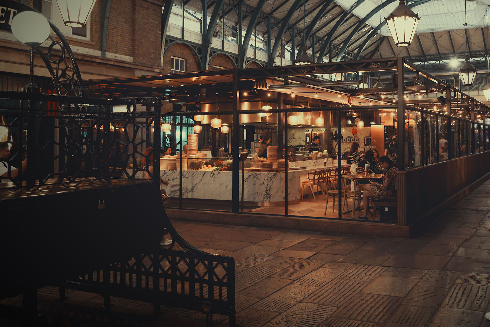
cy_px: 118
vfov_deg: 37.6
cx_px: 340
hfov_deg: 53.0
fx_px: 477
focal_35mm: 35
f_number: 4
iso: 1250
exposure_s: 1/100
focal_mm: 24
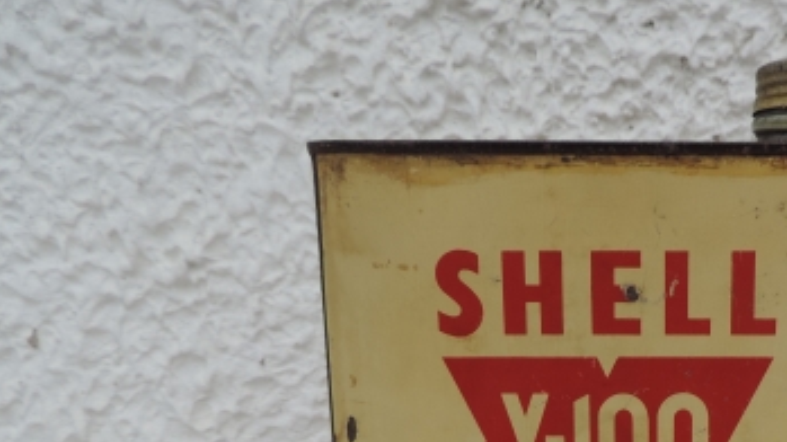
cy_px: 494
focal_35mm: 45
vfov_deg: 24.6
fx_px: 939
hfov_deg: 43.7
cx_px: 611
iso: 80
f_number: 3
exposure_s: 1/320
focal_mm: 4.3
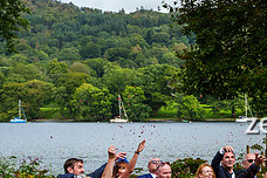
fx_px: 712
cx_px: 332
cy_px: 191
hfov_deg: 19.8
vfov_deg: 14.0
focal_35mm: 96
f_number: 3.5
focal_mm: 32
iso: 400
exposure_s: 1/4000
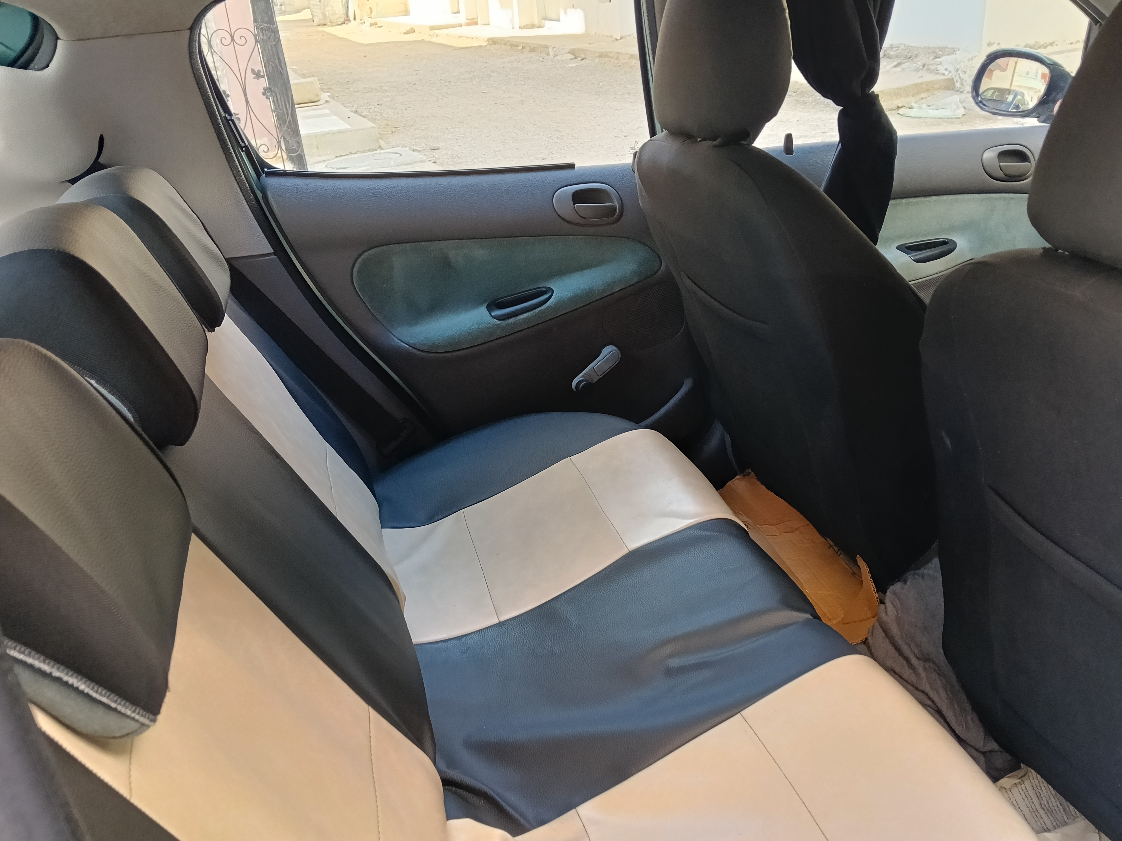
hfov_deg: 65.3
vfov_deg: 51.4
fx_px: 875
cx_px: 561
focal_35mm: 27
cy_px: 420
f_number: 1.8
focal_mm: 3.98
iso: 500
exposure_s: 1/100
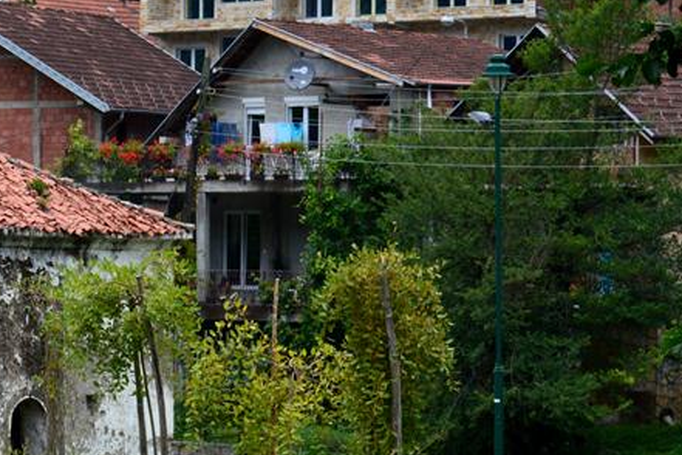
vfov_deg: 6.8
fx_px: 3831
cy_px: 220
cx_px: -104
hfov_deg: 10.0
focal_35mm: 202
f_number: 10
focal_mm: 55
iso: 400
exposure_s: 1/250
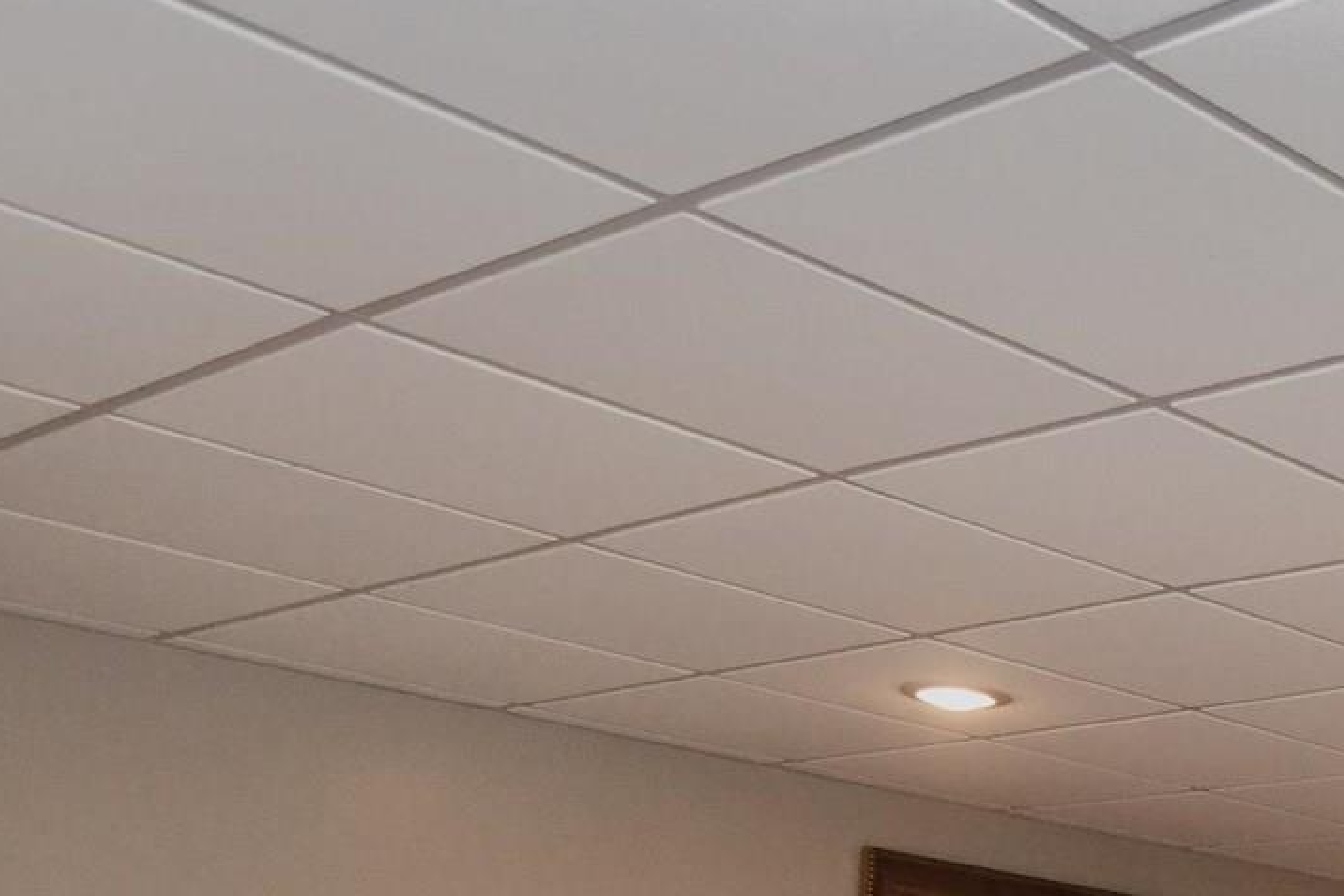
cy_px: 1232
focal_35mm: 61
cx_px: 1788
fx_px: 2277
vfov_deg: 20.0
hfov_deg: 27.1
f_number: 2.8
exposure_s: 1/250
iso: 500
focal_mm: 14
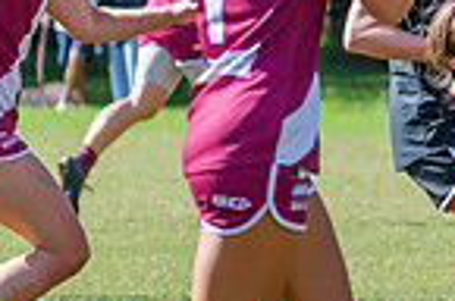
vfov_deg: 1.4
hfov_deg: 2.1
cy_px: 286
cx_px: 573
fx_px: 12245
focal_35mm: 971
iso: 800
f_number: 6.3
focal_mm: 170
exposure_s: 1/1250
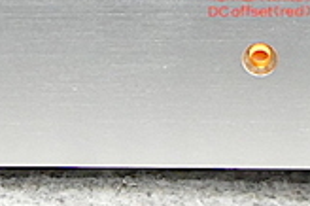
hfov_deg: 4.8
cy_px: -251
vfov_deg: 3.2
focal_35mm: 426
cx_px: -87
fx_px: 3665
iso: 200
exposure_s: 1/15
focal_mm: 12.5
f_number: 4.5
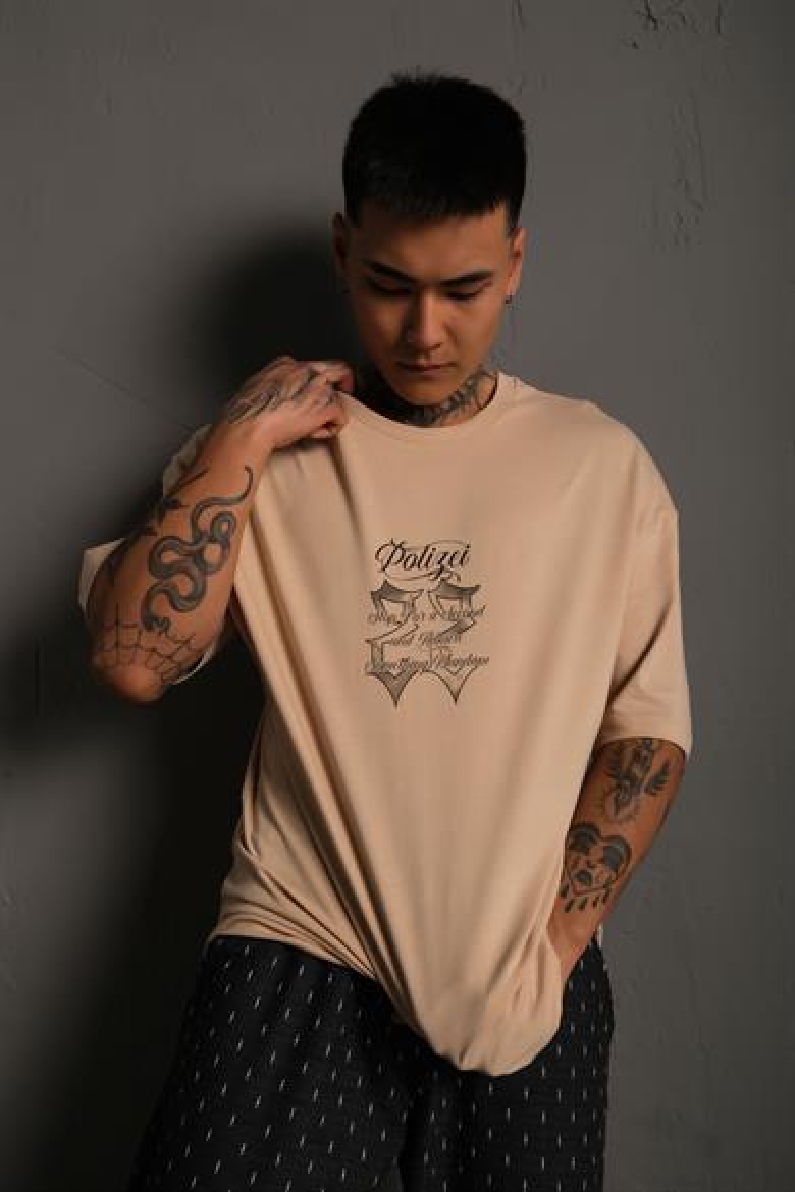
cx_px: 398
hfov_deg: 40.0
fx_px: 1093
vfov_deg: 57.2
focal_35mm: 33
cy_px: 596
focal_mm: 22.3
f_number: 5
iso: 160
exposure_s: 1/160
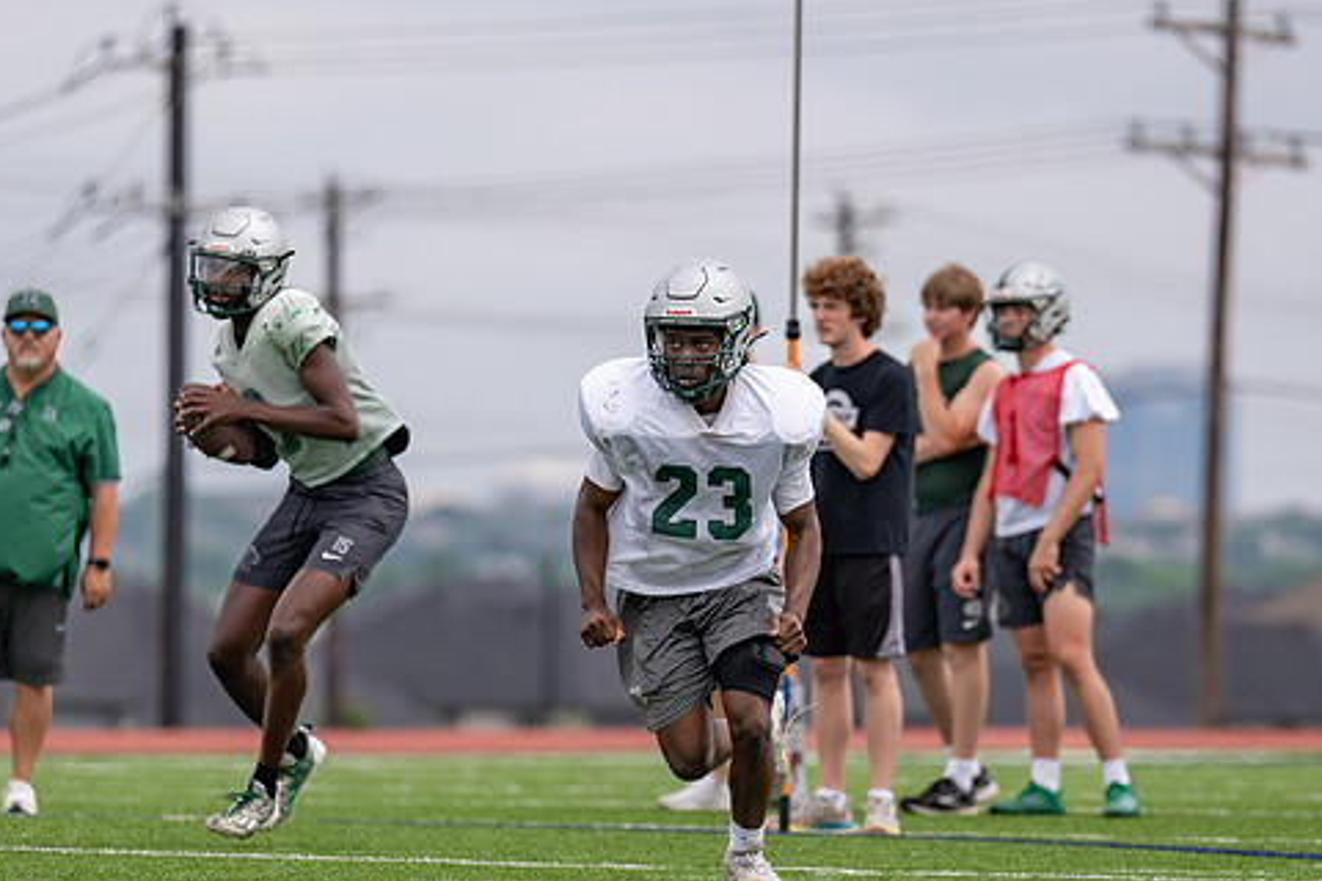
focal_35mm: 349
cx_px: 714
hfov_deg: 5.9
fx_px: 12815
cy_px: 635
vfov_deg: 3.9
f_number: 2.8
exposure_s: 1/4000
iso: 200
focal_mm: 200
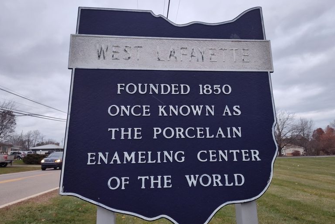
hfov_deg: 71.5
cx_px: 167
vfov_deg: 51.2
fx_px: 233
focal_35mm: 25
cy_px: 104
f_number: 1.8
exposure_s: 1/120
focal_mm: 5.56
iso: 180
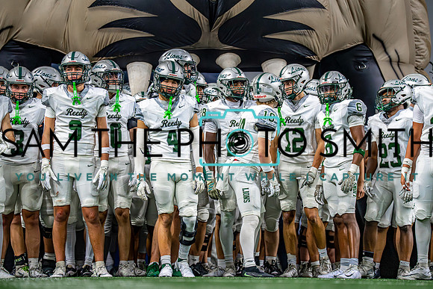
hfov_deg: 9.9
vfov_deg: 6.6
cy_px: 144
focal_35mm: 207
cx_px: 216
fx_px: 2492
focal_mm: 200
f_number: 2.8
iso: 5000
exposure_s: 1/2000
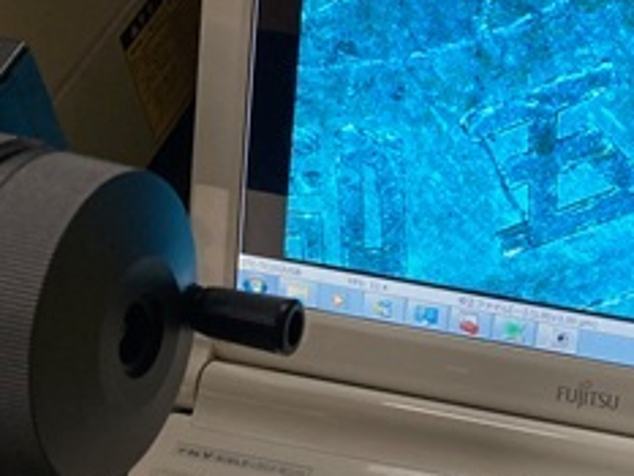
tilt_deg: -52.0
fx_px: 1411
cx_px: 626
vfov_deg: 18.8
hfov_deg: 24.3
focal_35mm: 77
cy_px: 449
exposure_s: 1/60
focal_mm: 3.99
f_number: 1.8
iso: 80
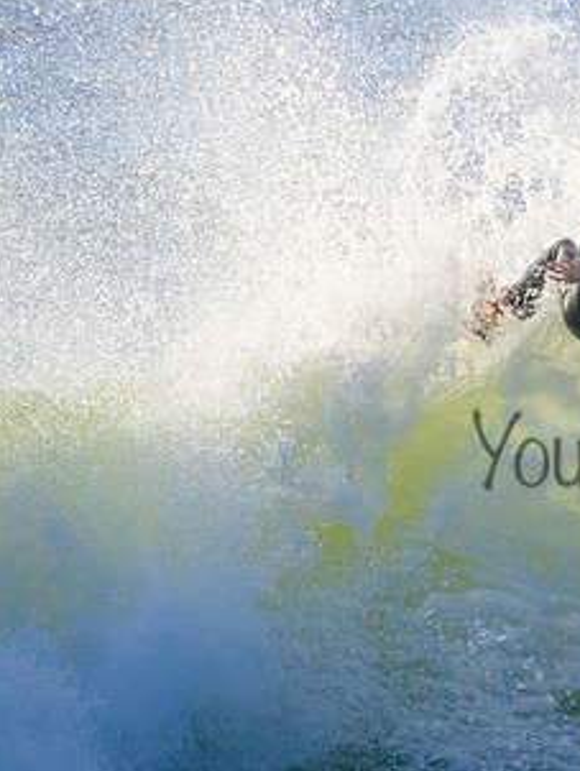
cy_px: 303
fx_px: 45220
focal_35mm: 2027
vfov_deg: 1.0
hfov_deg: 0.7
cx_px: 966
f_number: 11
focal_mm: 800
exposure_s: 1/2000
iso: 1400
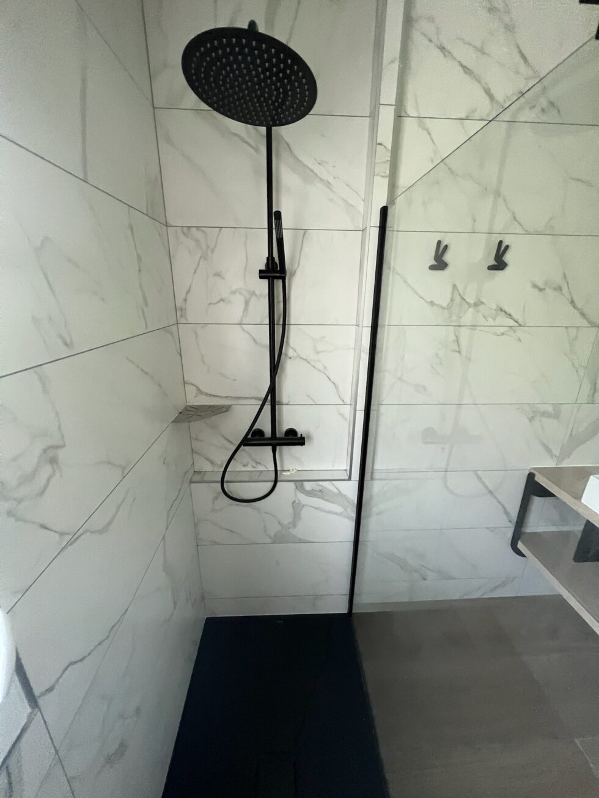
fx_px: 300
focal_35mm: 13
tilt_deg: -18.7
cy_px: 399
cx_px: 300
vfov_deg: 106.2
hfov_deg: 89.9
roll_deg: -1.1
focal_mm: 1.57
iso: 500
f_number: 1.8
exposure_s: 1/60
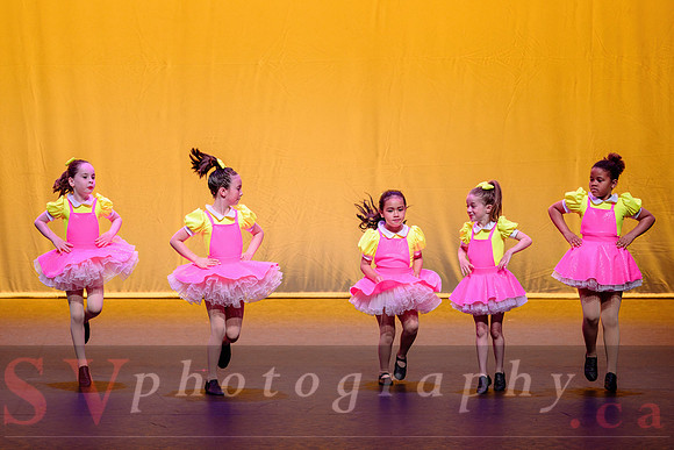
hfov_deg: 12.7
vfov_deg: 8.5
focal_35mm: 162
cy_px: 181
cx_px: 325
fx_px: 3025
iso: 1250
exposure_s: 1/320
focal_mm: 135
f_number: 2.8
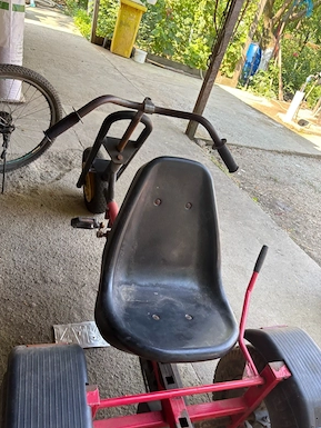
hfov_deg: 51.4
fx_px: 334
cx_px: 156
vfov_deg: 65.3
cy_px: 220
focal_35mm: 27
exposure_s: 1/122
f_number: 1.6
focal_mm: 5.96
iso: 40
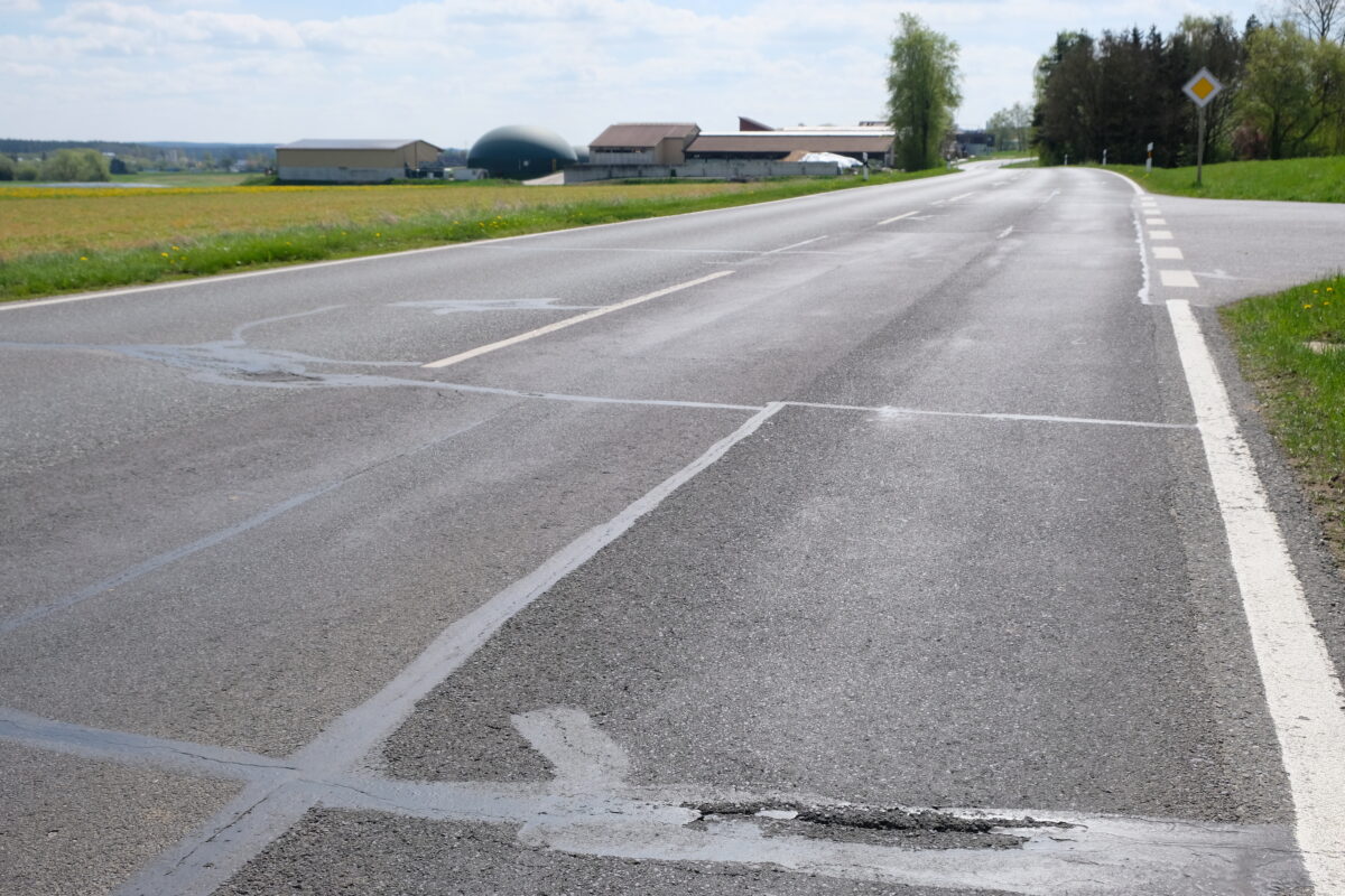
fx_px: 1494
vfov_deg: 33.4
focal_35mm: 40
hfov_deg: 48.5
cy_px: 448
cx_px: 672
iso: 400
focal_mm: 26.5
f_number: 8
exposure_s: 1/800
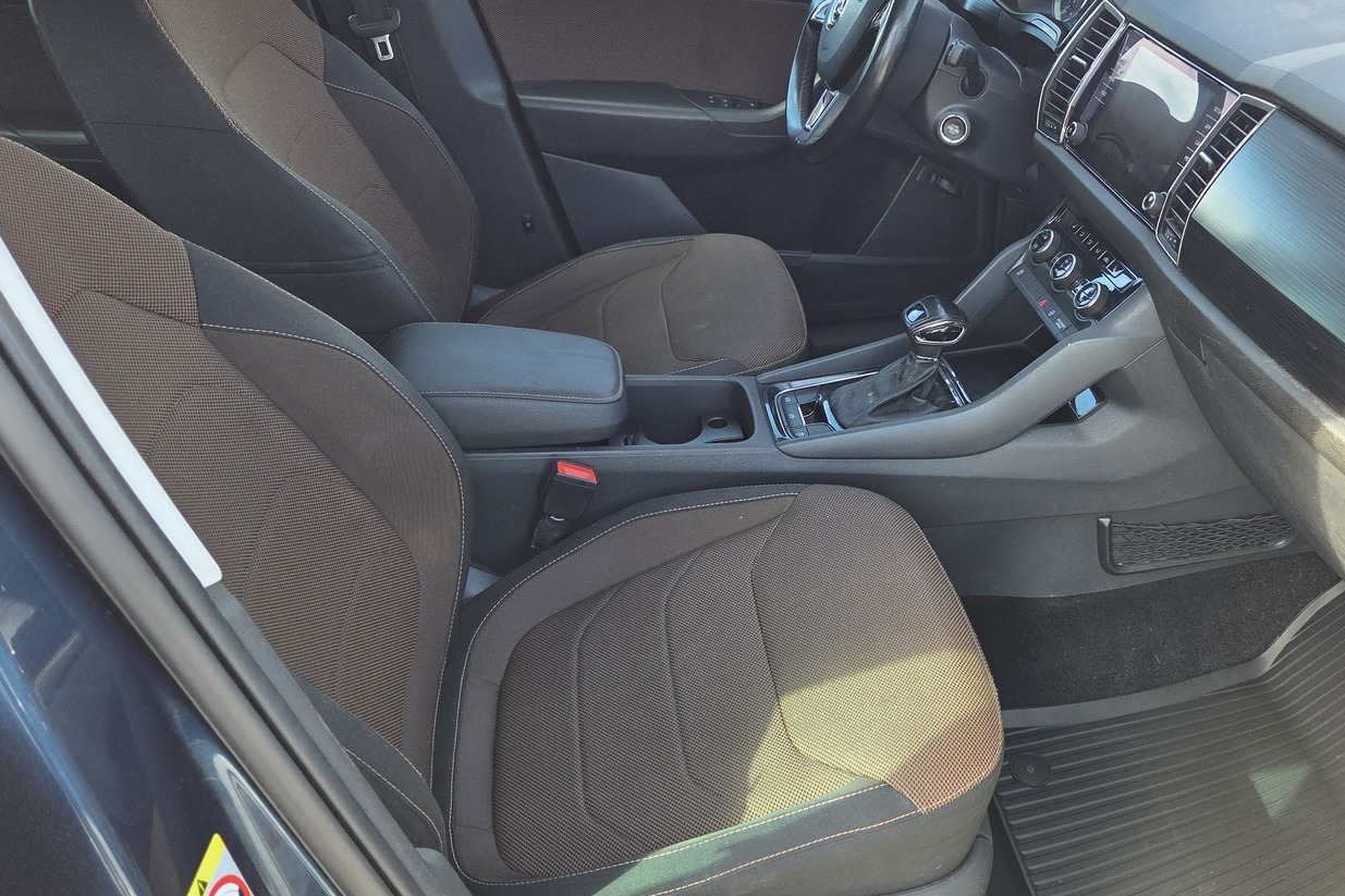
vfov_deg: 42.3
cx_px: 828
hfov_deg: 59.6
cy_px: 494
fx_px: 1158
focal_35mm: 31
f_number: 1.8
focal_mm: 5.4
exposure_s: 1/180
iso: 80
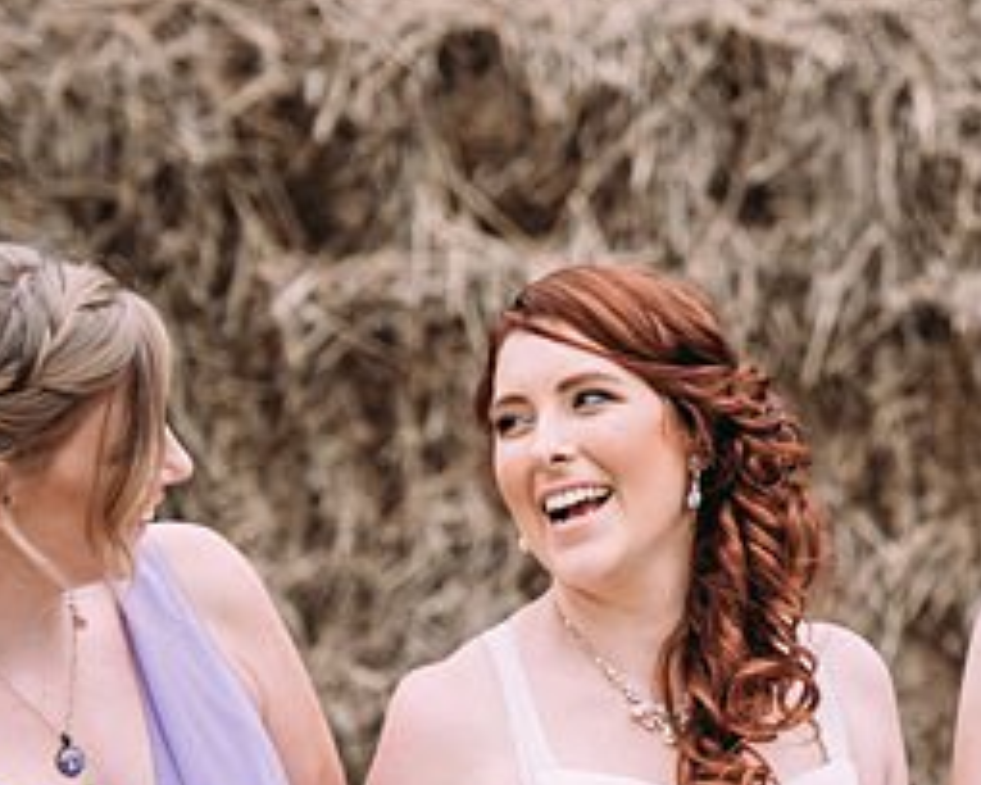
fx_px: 10423
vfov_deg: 4.3
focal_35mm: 359
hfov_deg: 5.4
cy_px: 568
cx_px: 962
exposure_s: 1/250
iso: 100
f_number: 2.8
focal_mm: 130
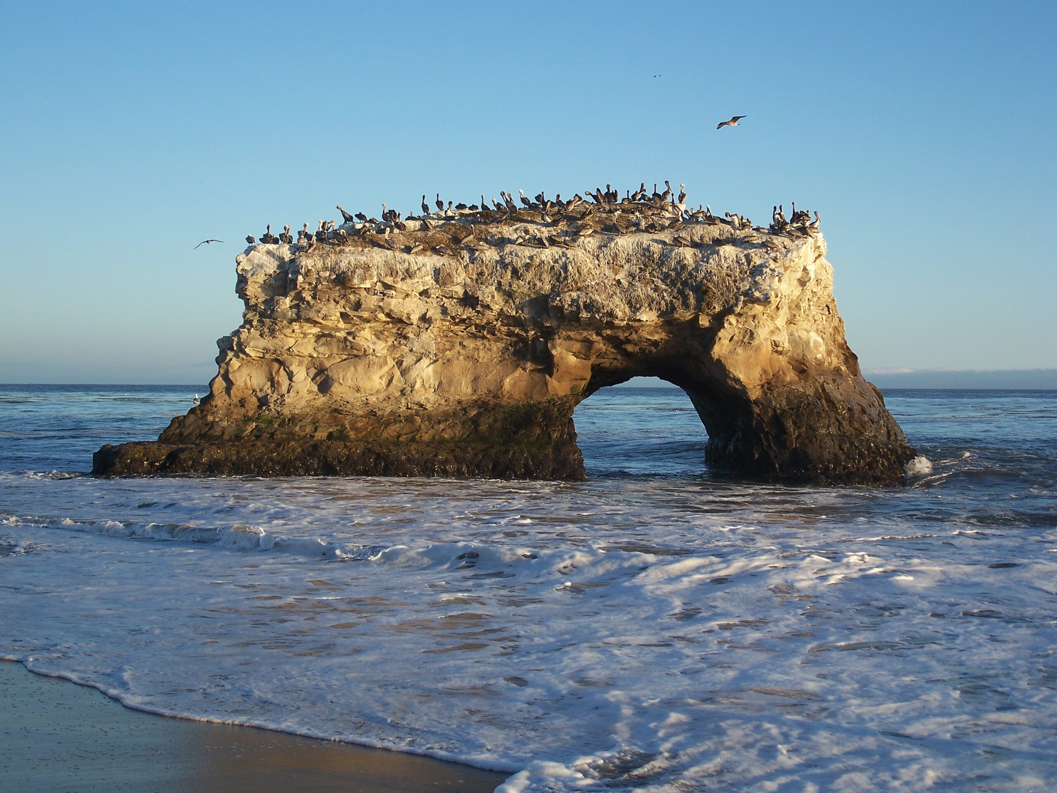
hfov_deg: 32.7
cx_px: 528
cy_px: 396
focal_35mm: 59
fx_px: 1802
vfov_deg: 24.8
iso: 64
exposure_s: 1/400
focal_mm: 12.6
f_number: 3.2
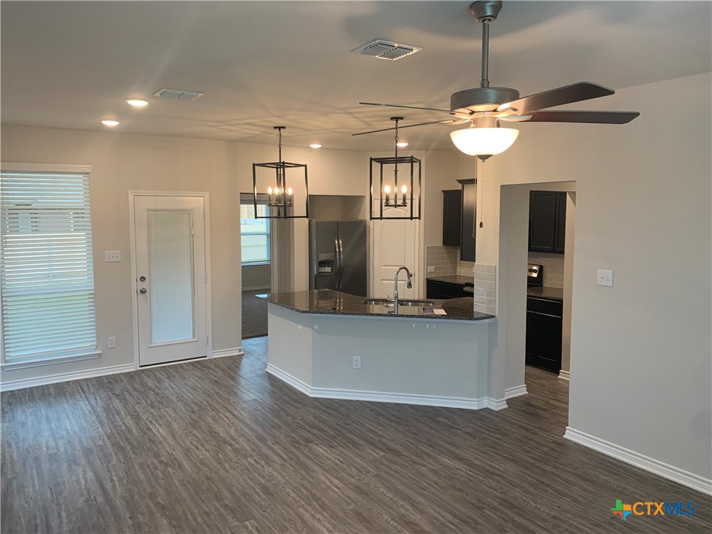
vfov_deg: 53.1
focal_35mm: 26
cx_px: 356
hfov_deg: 67.3
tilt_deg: -3.0
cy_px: 267
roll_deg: +0.8
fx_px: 535
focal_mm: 4.25
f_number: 1.8
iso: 80
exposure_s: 1/60
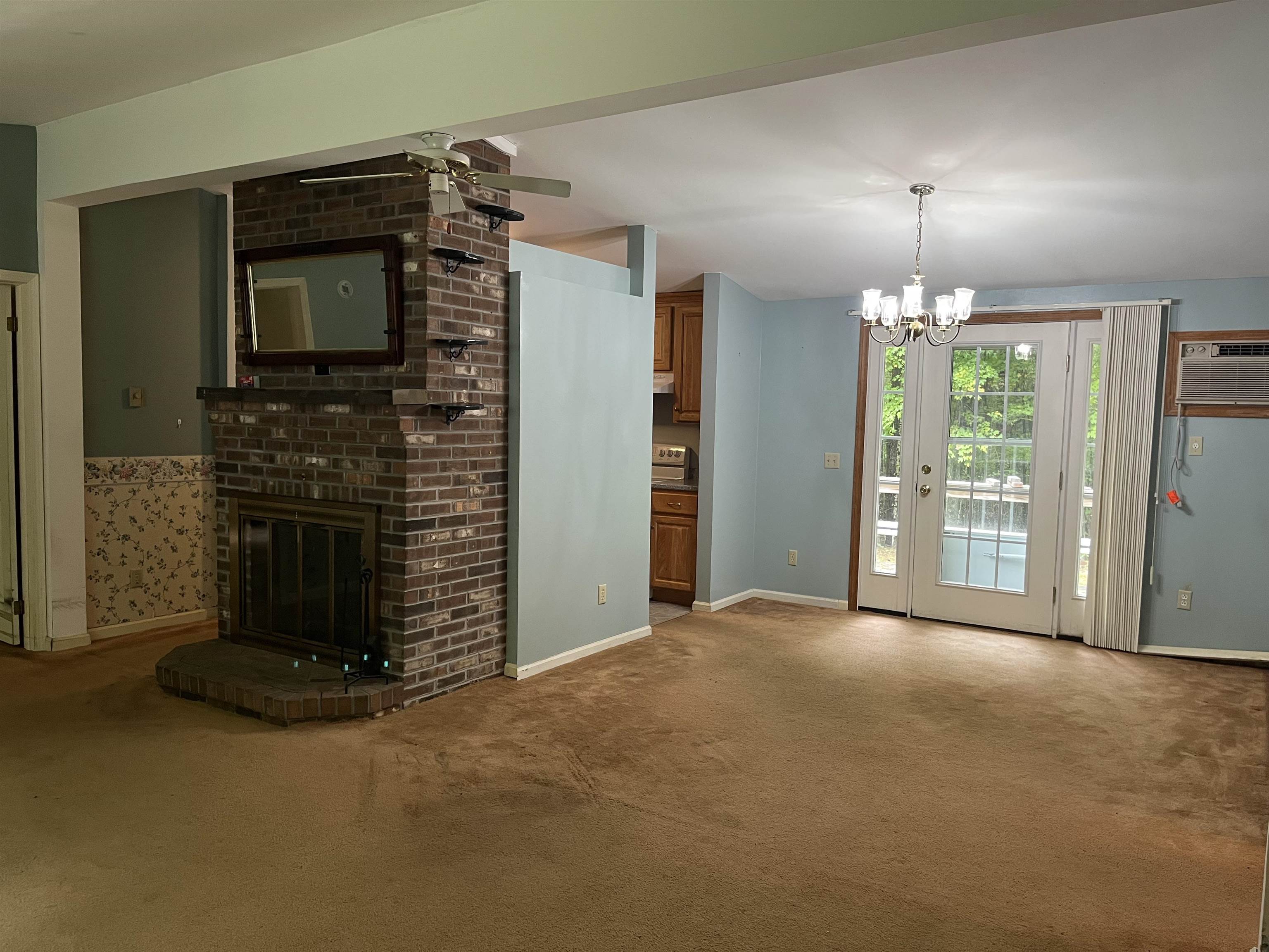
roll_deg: -1.0
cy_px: 476
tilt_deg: -4.7
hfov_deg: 67.3
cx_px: 634
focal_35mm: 26
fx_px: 953
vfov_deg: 53.1
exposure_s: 1/60
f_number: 1.6
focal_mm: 5.1
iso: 250
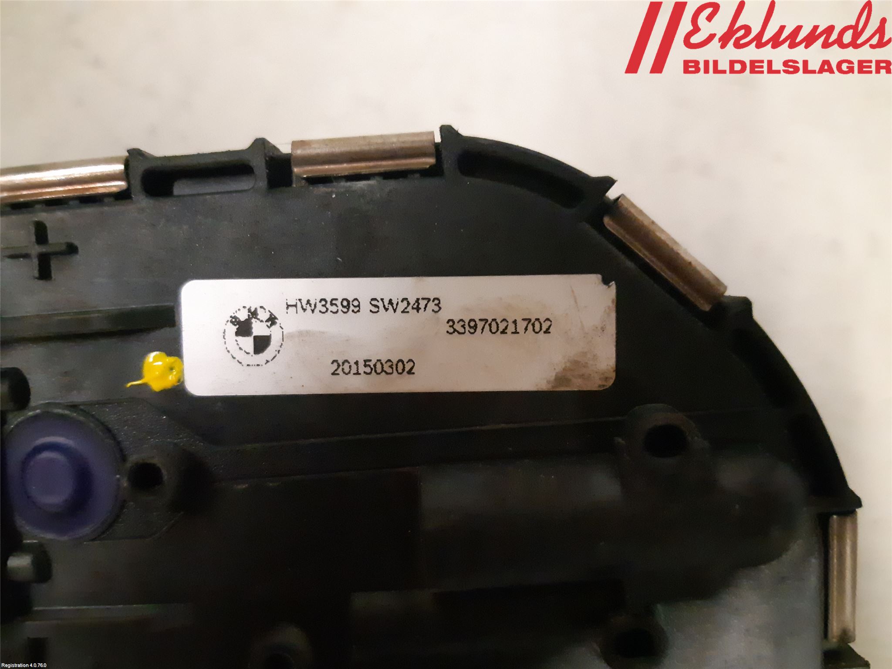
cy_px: 334
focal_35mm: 26
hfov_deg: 67.3
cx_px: 446
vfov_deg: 53.1
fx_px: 670
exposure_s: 1/100
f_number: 1.7
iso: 800
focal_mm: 3.93
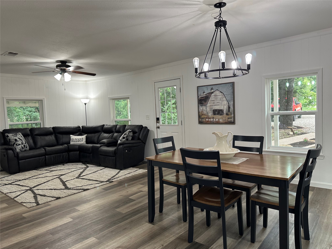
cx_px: 166
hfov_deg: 71.6
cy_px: 124
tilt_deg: -2.8
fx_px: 230
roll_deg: +2.5
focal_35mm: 24
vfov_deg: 56.8
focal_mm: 6.86
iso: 125
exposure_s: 1/60
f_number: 1.78
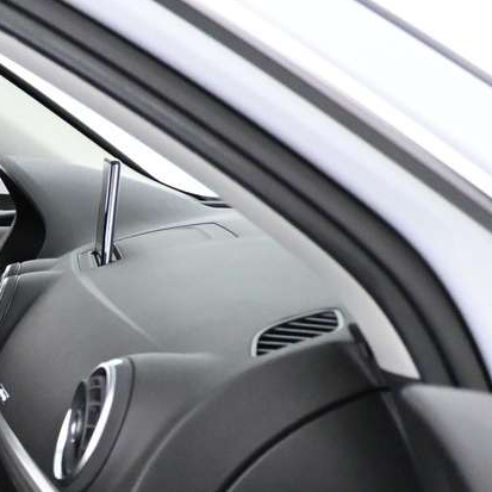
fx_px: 1286
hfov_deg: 18.1
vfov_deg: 20.7
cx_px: -336
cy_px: 530
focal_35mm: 80
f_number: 3.5
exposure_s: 1/60
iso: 5000
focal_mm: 16
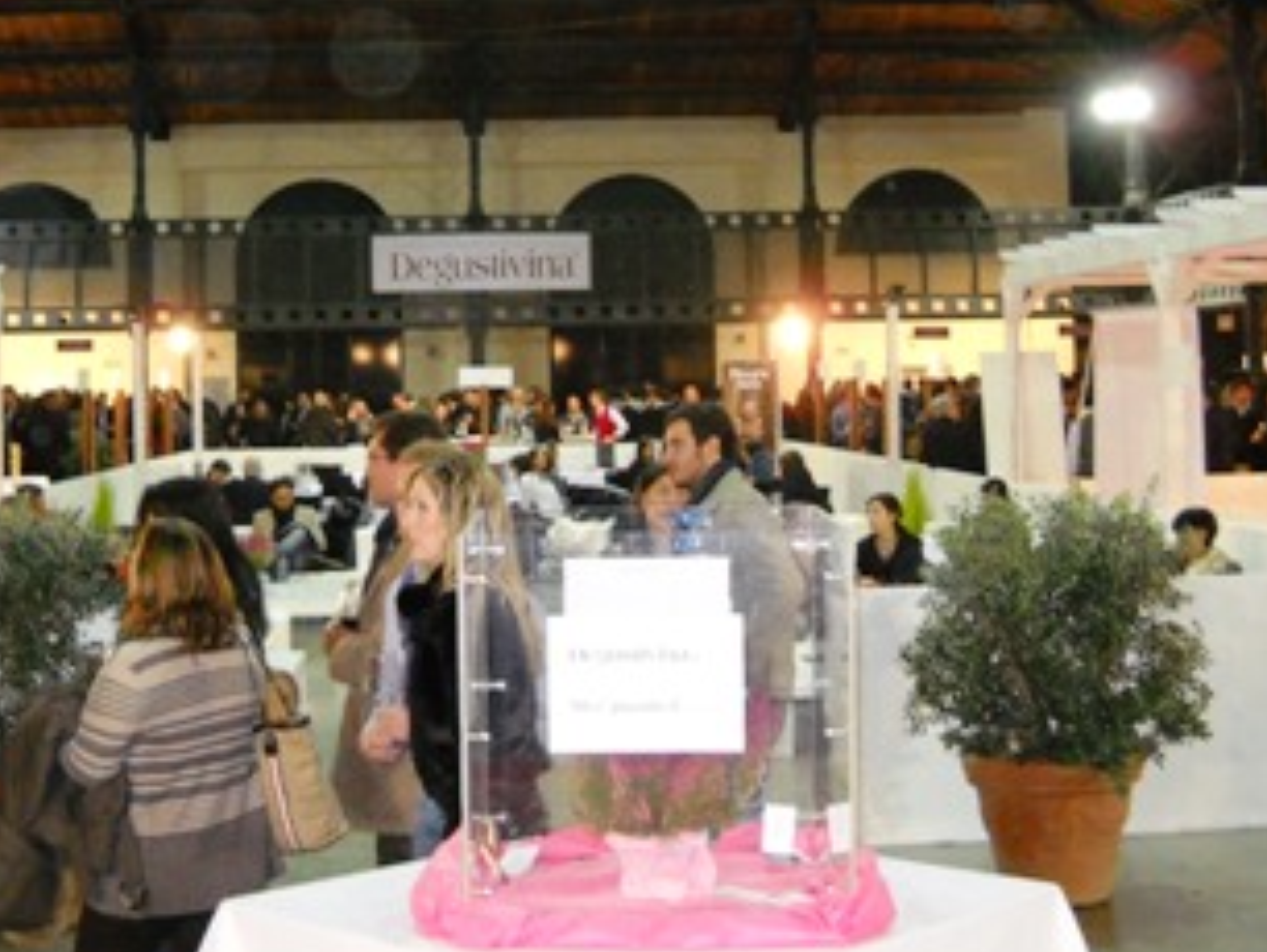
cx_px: 584
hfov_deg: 32.1
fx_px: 2198
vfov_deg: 24.3
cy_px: 319
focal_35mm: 60
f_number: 3.1
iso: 400
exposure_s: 1/30
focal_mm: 6.72
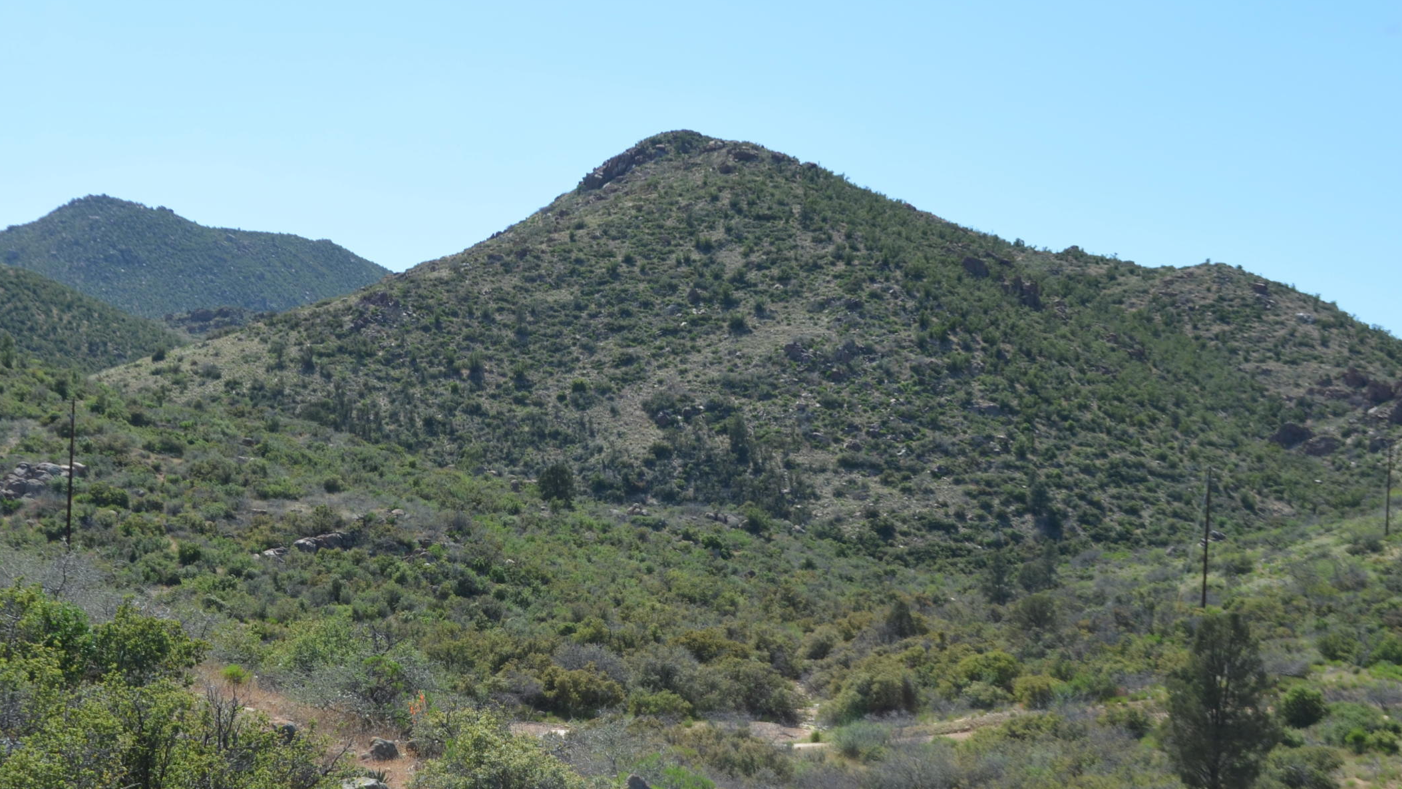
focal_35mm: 65
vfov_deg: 18.5
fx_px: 2407
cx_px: 458
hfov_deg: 32.2
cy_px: 577
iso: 125
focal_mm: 29
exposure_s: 1/250
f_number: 8
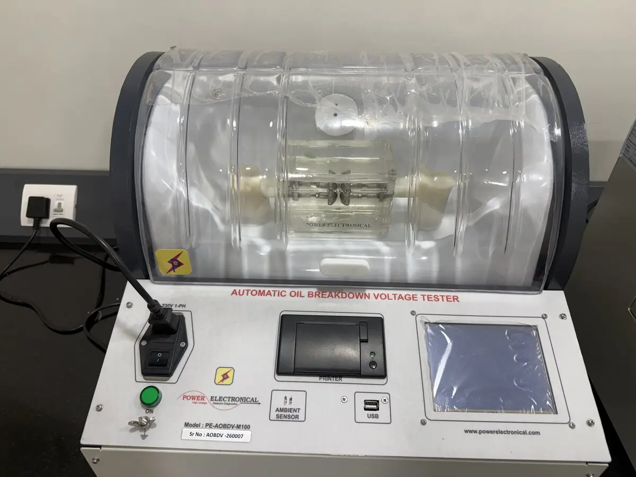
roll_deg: +0.1
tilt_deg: -39.2
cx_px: 318
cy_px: 238
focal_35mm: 24
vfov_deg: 56.8
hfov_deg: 71.6
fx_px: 441
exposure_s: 1/100
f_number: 1.78
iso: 100
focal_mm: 6.76
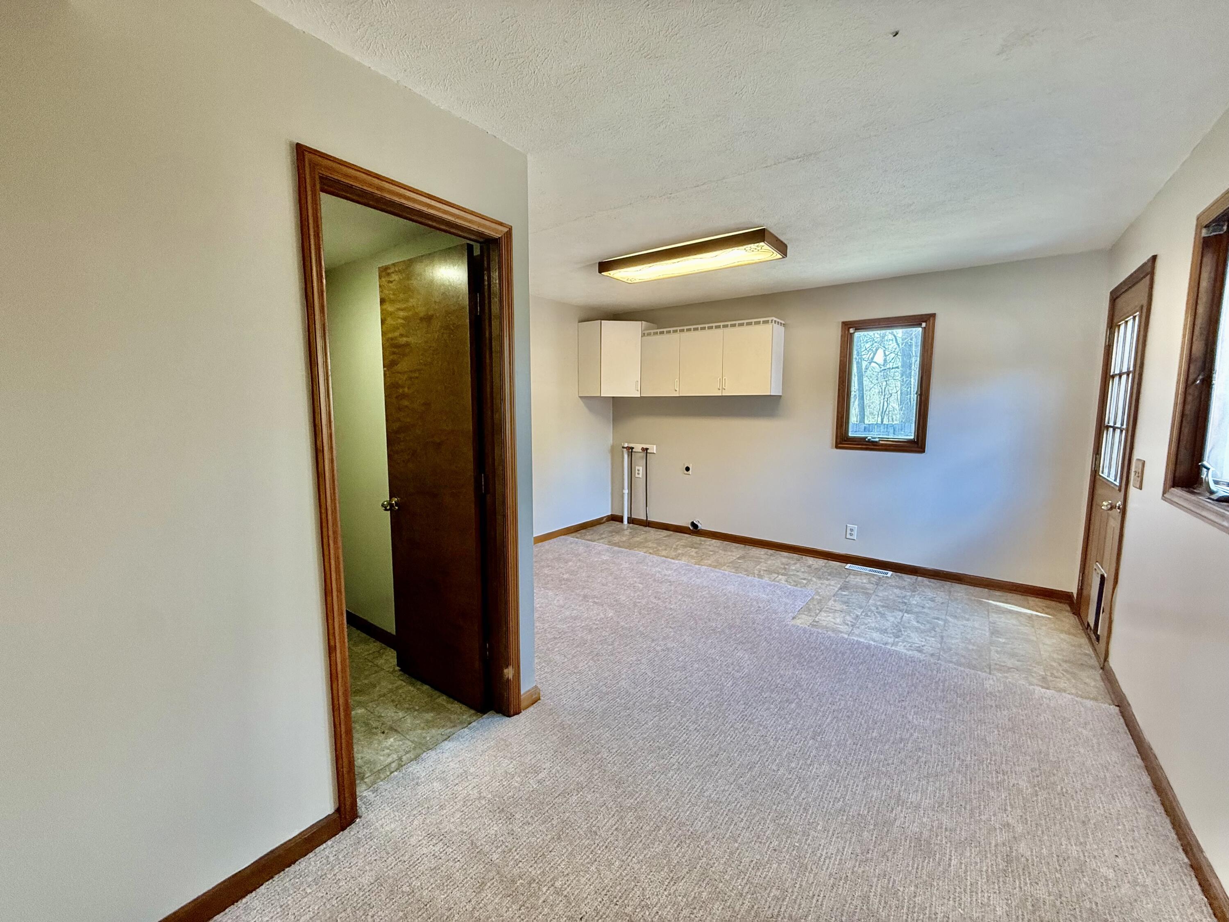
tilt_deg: -7.2
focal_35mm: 14
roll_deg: -0.6
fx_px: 497
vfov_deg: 85.7
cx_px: 614
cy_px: 461
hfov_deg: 102.1
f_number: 2.2
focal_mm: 2.22
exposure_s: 1/60
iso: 200
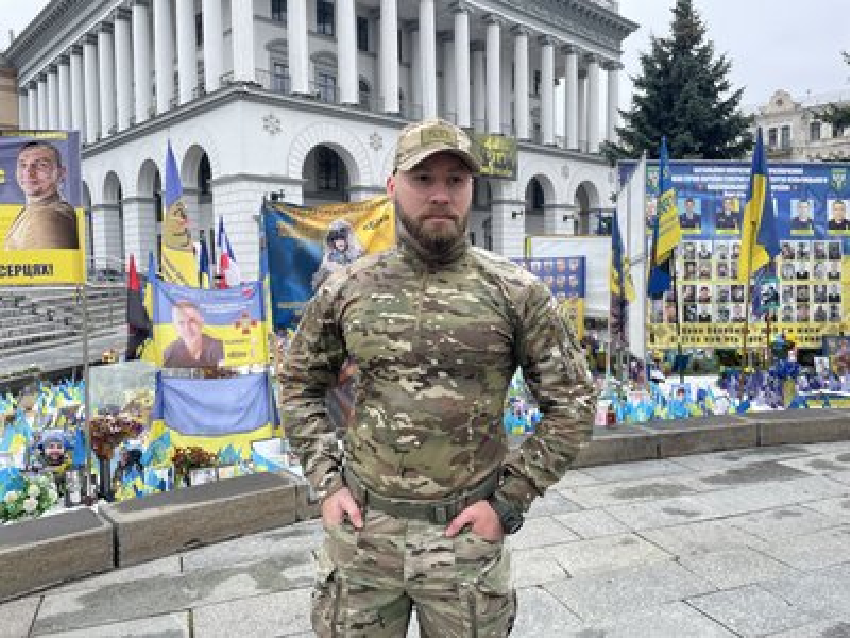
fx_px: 638
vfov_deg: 53.1
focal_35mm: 26
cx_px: 425
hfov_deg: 67.3
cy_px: 319
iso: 32
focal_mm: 4.2
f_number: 1.6
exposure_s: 1/368
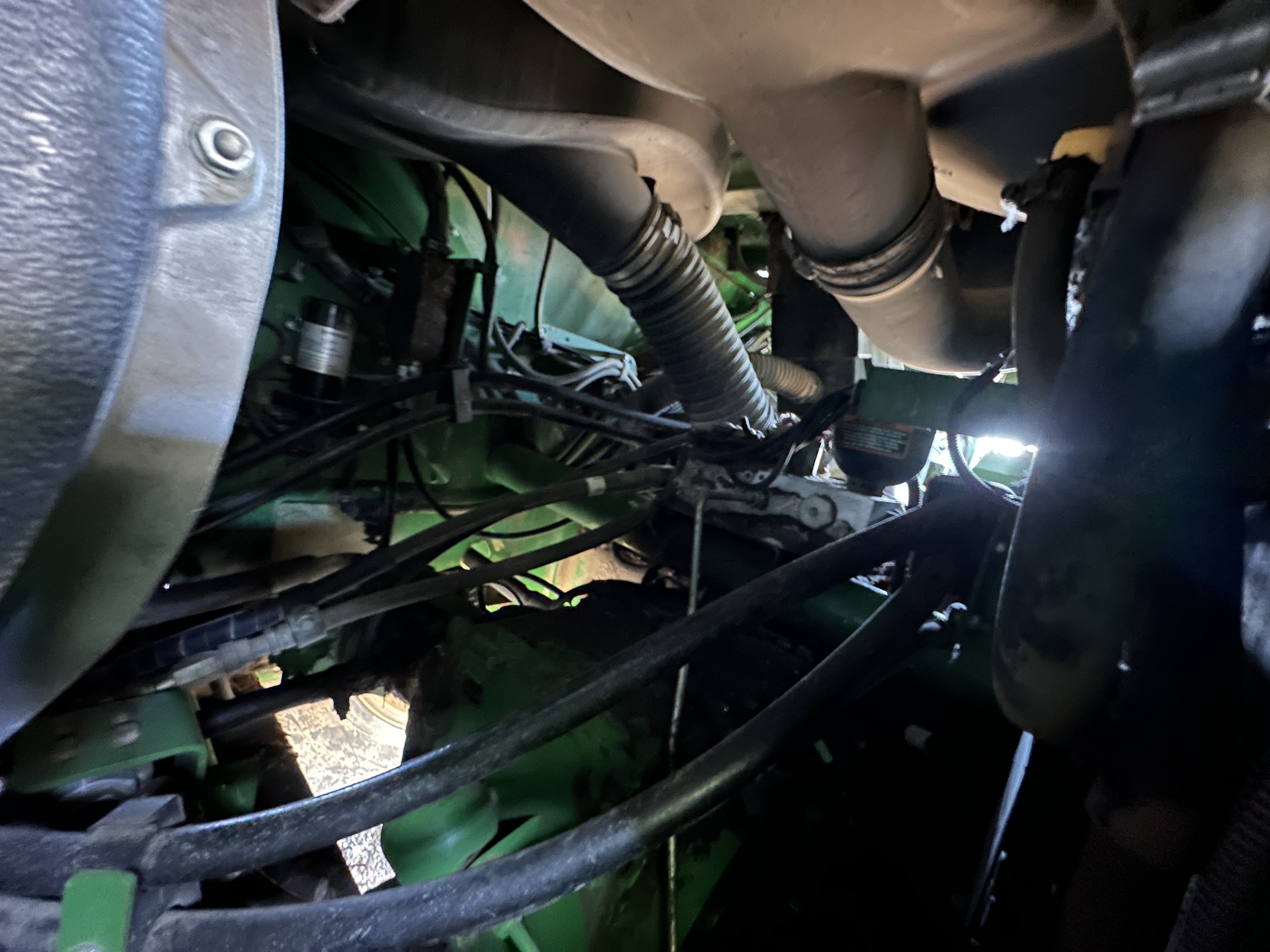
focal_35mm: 14
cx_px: 635
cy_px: 476
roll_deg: -13.2
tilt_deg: -7.6
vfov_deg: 85.7
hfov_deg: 102.1
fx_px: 514
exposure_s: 1/8
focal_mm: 2.22
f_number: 2.2
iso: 1250
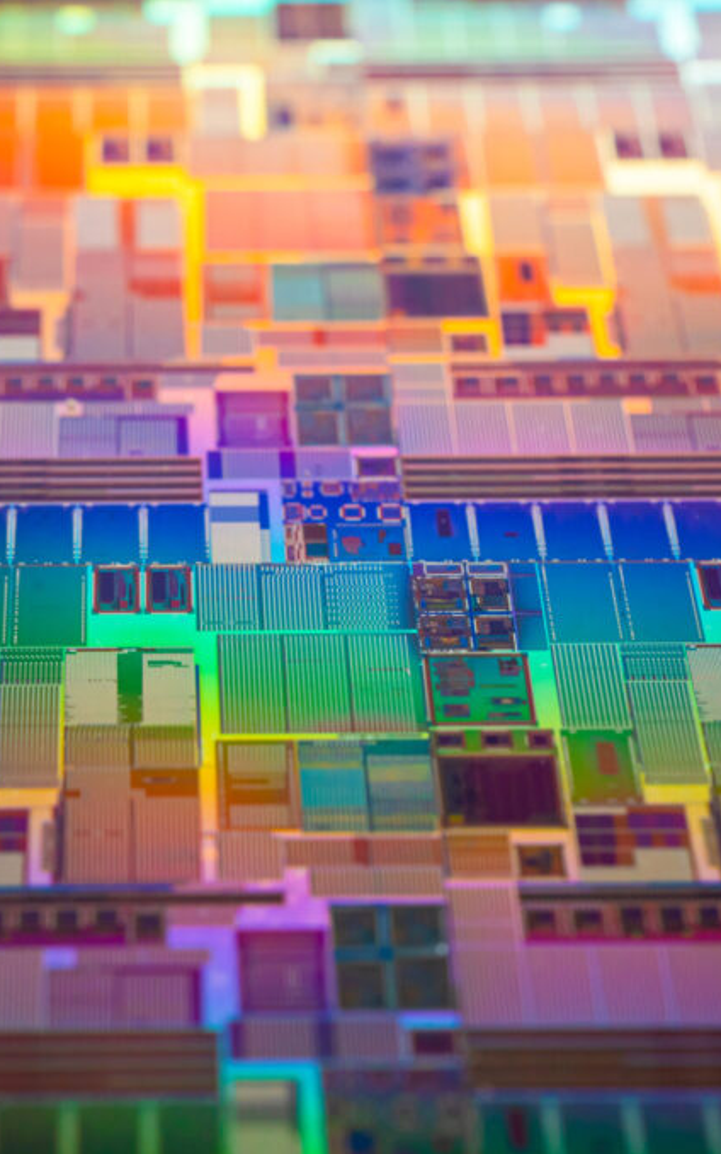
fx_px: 2420
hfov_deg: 16.9
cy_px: 580
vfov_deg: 26.8
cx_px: 182
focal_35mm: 77
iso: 800
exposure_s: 1/60
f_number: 8
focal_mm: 50
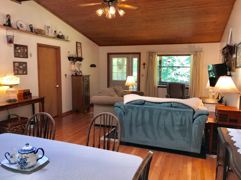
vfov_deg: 49.7
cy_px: 90
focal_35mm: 28
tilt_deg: -6.8
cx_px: 120
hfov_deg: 63.4
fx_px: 195
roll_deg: -0.1
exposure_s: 1/30
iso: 25
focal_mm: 3.99
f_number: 1.8
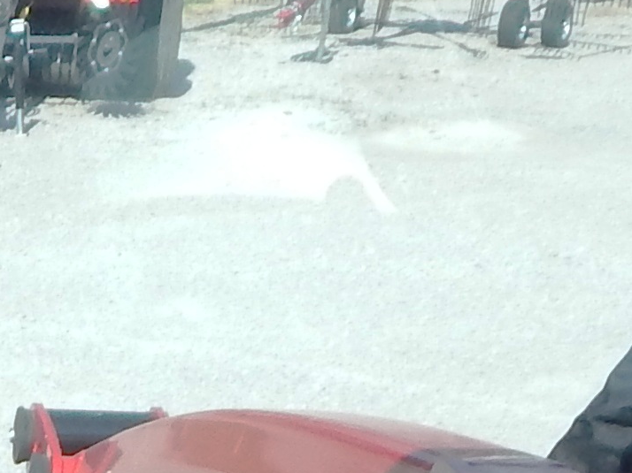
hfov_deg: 13.0
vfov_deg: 9.4
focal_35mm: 142
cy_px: 1092
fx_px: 2592
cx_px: -370
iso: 125
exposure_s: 1/1000
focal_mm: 4
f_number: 3
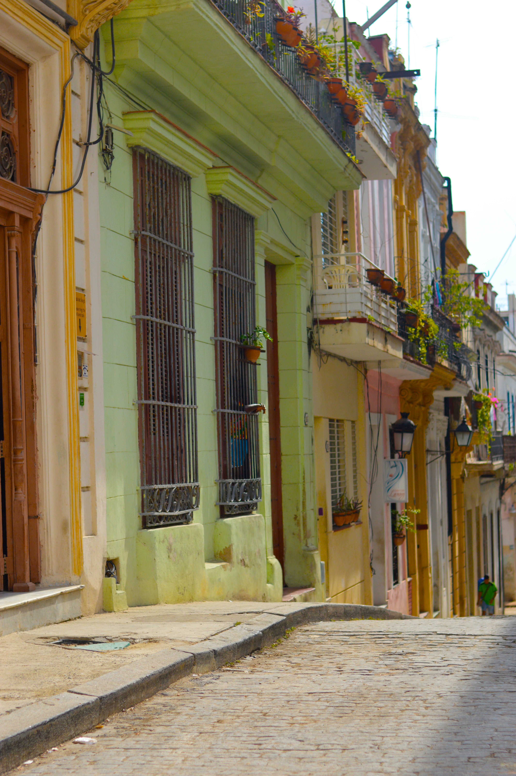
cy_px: 388
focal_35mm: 75
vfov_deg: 27.0
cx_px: 258
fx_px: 1615
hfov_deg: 18.1
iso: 200
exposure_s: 1/2500
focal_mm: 50
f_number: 2.8
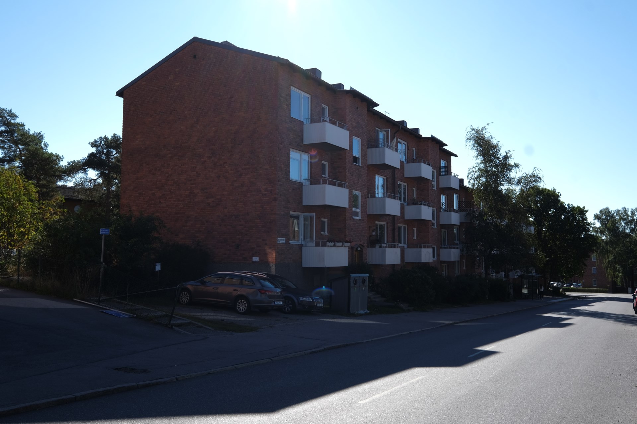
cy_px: 212
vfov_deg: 43.6
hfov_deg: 61.9
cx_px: 318
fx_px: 531
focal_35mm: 30
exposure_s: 1/125
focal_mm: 20
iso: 80
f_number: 9
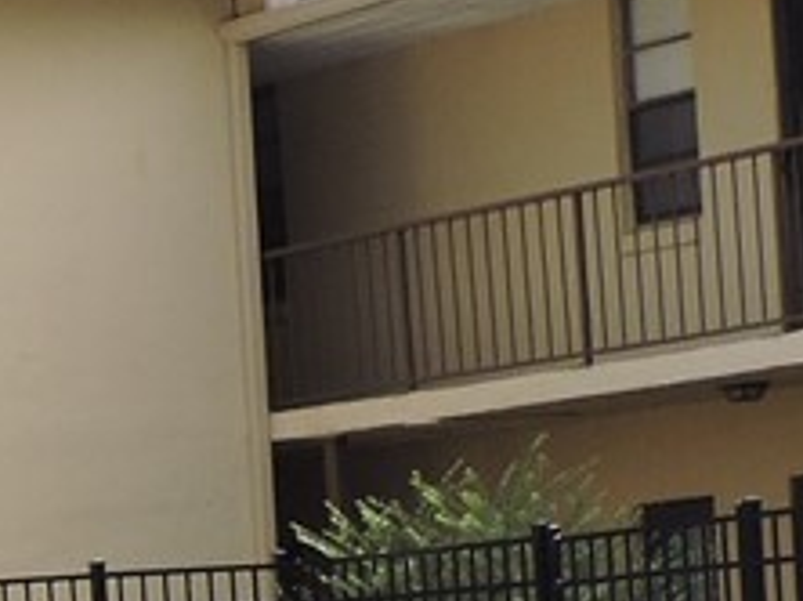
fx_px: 4681
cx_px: -373
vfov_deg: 7.2
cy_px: 1014
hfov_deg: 9.5
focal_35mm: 202
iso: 100
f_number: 3.1
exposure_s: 1/1000
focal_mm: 5
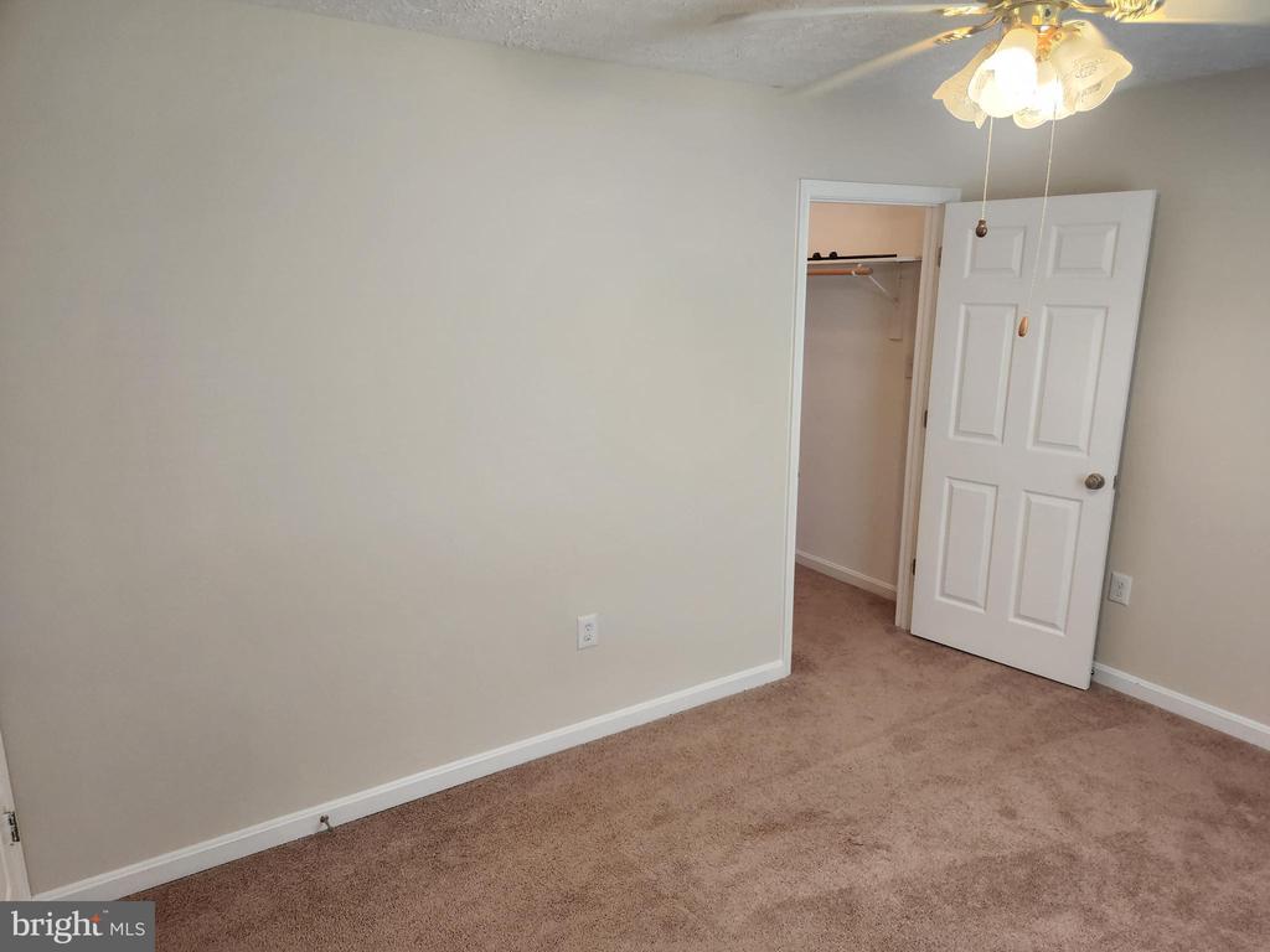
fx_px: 844
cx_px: 635
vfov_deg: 58.9
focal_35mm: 23
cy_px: 476
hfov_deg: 73.9
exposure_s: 1/120
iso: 160
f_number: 1.8
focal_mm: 5.4
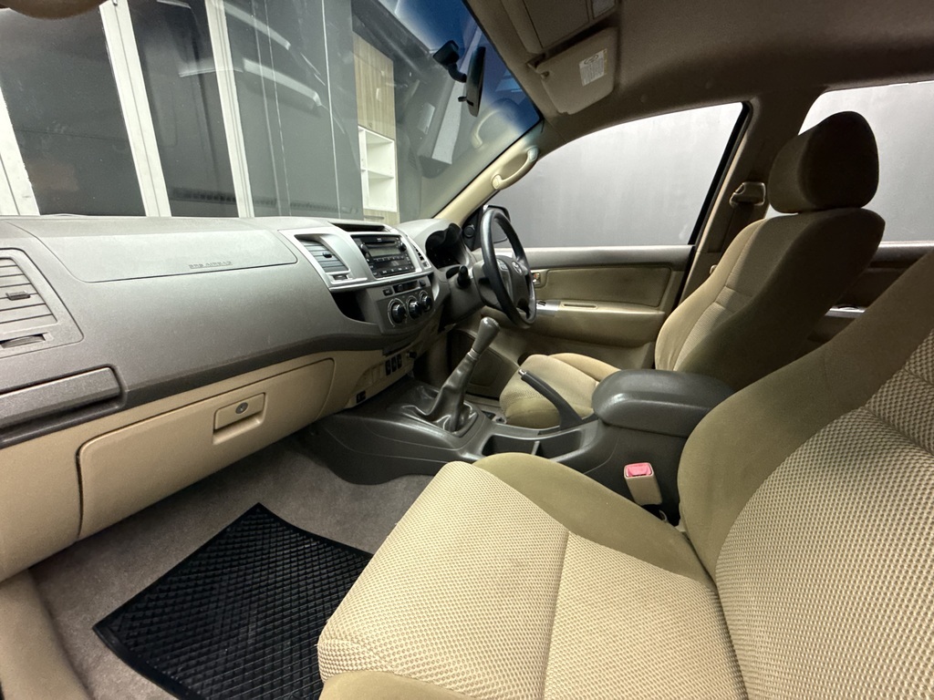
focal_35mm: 14
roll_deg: -0.8
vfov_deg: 85.7
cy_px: 350
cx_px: 467
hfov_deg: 102.1
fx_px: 378
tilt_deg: -17.2
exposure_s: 1/50
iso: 800
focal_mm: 2.22
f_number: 2.2
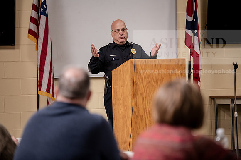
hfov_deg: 13.2
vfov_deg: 8.9
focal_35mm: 155
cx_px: 120
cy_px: 80
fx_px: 1038
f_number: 3.2
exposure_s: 1/200
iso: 1250
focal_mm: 155
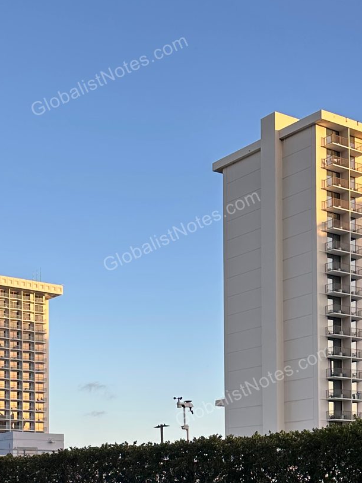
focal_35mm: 63
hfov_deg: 23.2
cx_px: 127
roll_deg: -0.7
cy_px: 449
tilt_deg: +3.1
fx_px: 878
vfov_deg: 29.3
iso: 80
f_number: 1.78
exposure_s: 1/779
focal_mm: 6.86
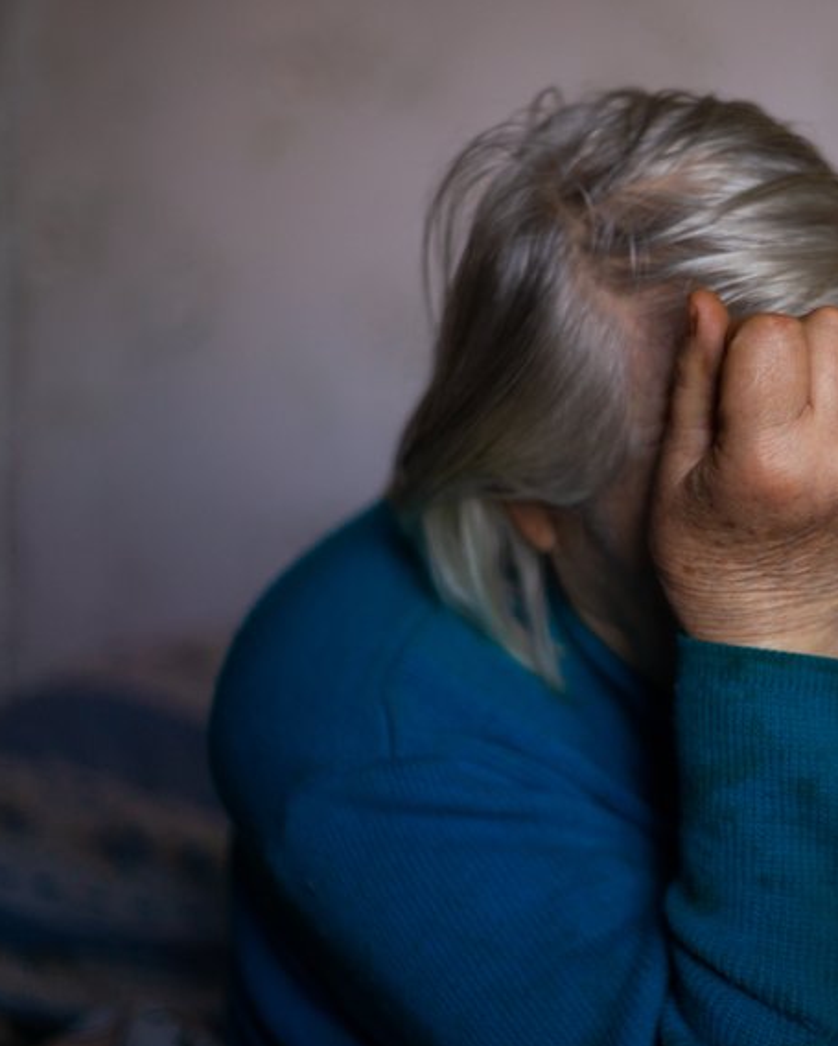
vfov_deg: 26.8
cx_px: 783
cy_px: 526
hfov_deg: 21.0
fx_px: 2199
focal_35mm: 71
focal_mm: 50
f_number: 1.7
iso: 200
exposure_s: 1/60
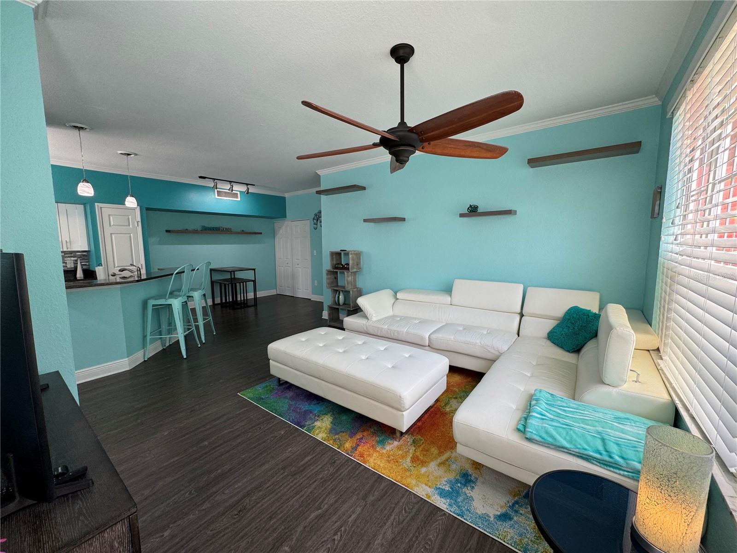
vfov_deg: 85.7
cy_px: 276
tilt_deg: -6.4
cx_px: 368
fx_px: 298
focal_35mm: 14
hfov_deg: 102.1
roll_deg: +0.8
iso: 80
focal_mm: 2.22
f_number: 2.2
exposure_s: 1/120
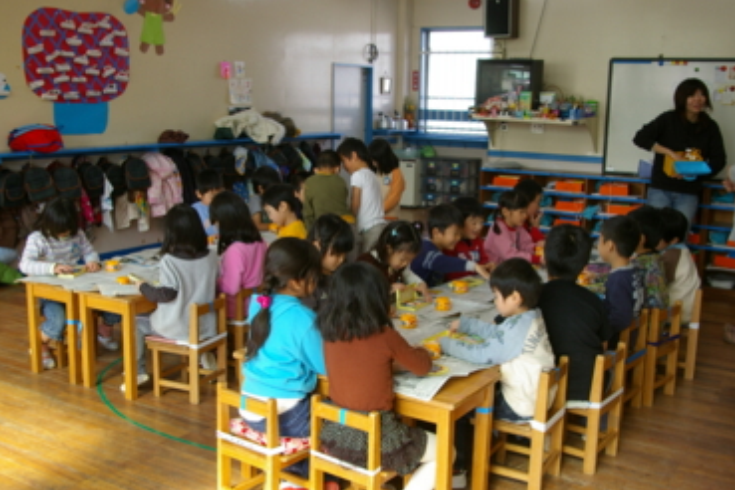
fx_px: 796
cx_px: 341
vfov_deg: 34.2
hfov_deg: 49.5
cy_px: 244
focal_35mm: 39
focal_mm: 24
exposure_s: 1/60
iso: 200
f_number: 4.5
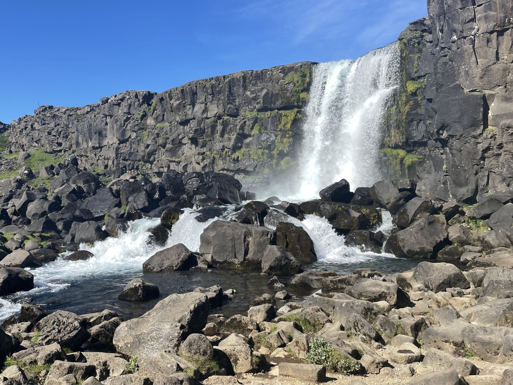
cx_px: 203
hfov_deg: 53.6
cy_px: 189
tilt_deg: +2.6
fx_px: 504
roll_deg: -0.4
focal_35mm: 34
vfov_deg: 41.8
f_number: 1.6
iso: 32
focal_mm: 4.2
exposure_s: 1/2882
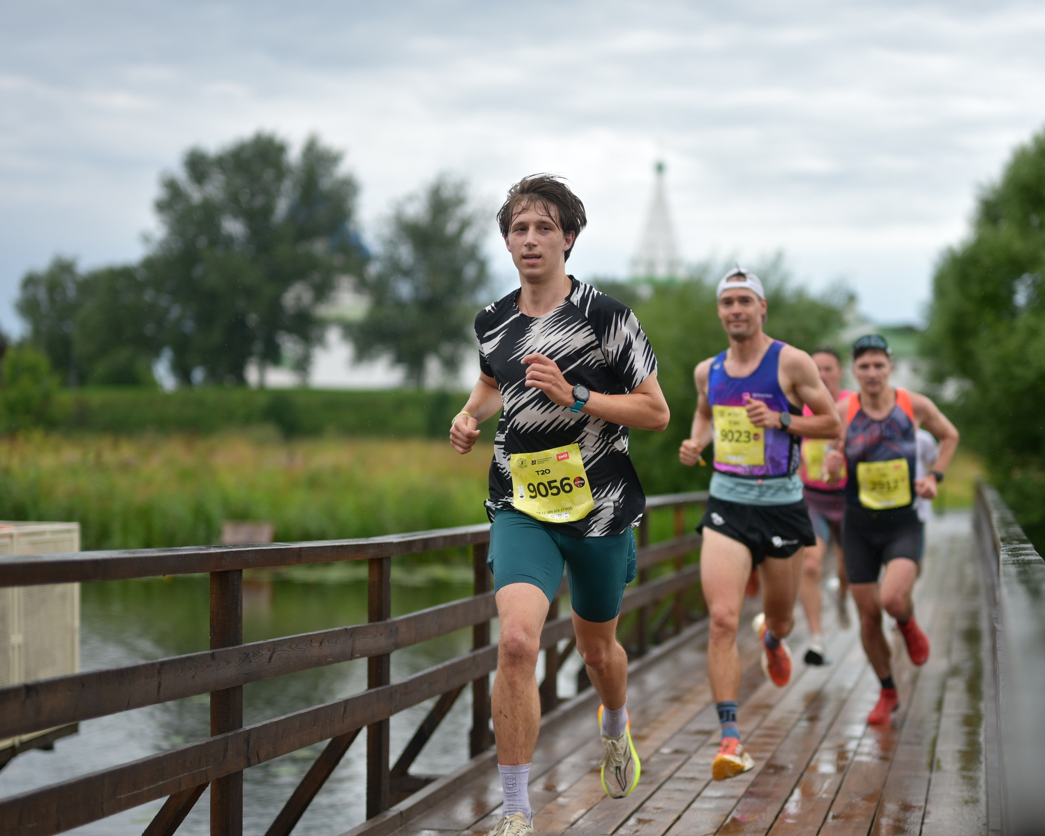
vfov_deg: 22.5
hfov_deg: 27.9
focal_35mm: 68
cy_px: 479
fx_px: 2103
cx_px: 598
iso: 100
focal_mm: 50
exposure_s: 1/1000
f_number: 1.2
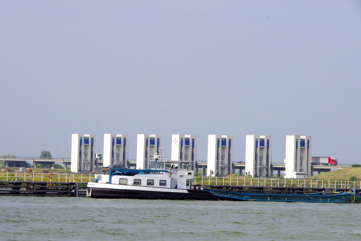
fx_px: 1504
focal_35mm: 150
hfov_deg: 13.7
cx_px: 180
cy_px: 120
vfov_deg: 9.1
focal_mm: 100
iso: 400
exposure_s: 1/320
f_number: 16
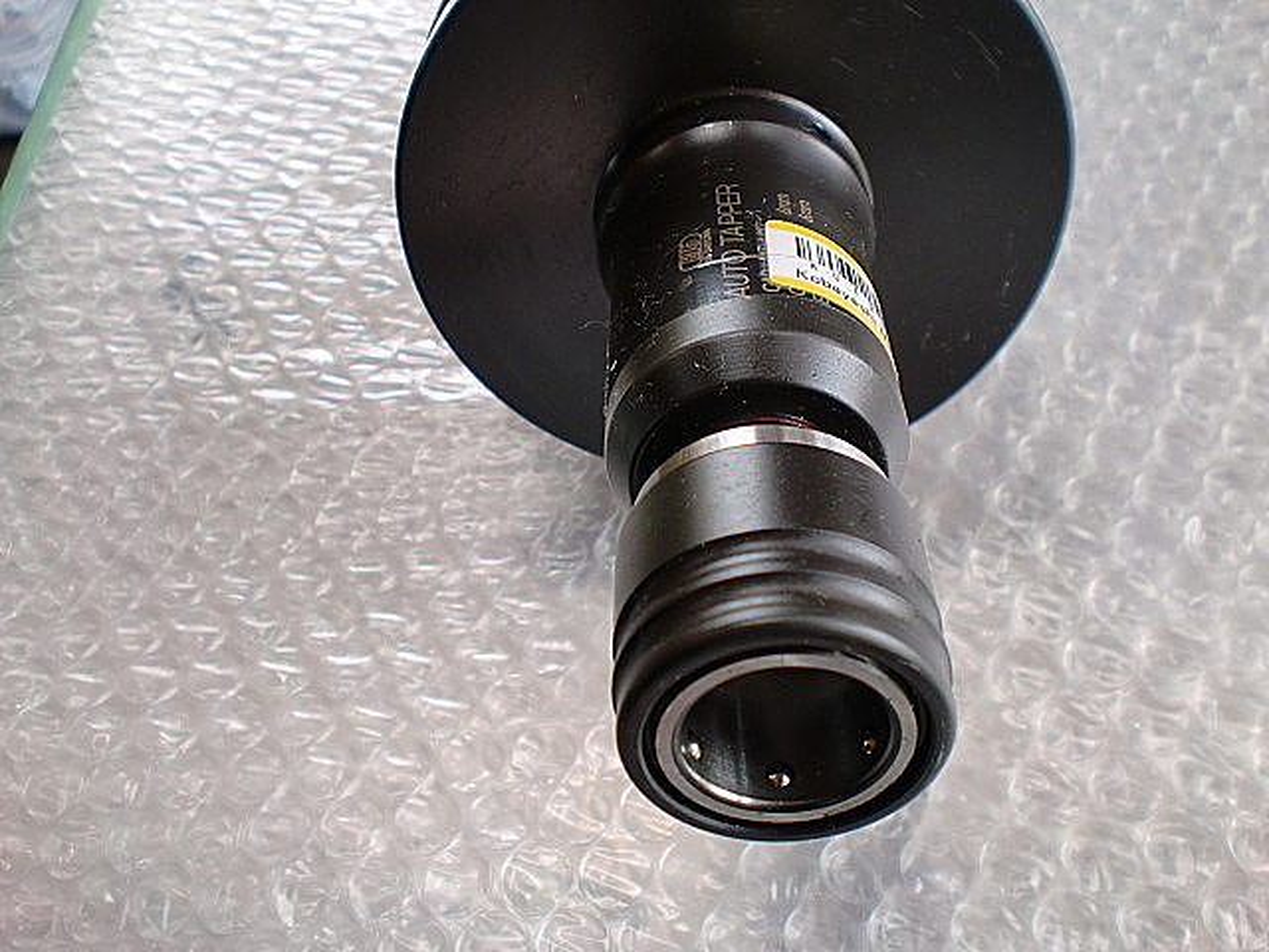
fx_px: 1283
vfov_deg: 40.7
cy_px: 476
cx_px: 634
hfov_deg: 52.6
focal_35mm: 35
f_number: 3.1
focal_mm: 6.3
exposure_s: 1/80
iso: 64
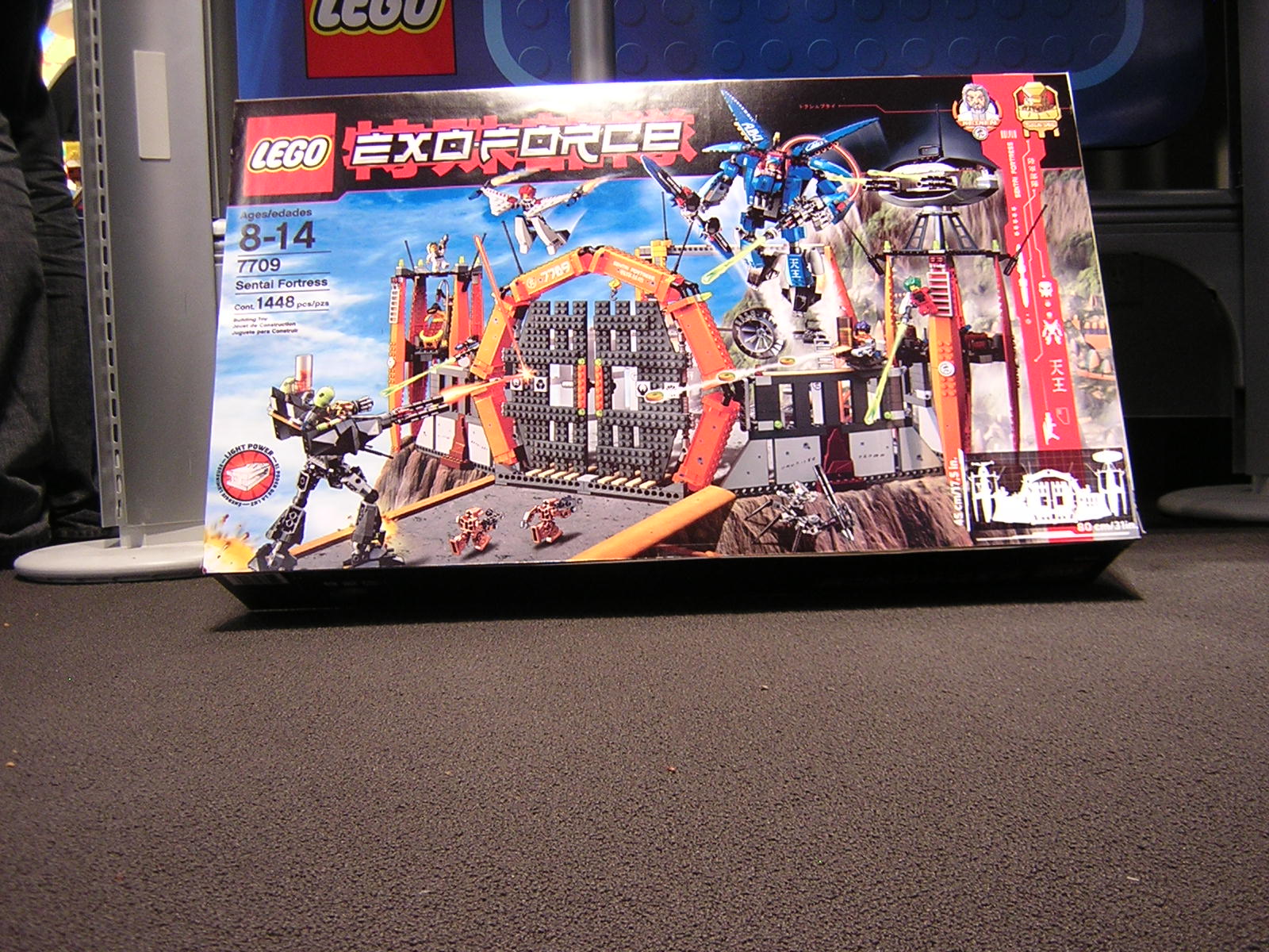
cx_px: 634
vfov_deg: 39.7
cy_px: 476
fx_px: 1320
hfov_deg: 51.4
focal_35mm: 36
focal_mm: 4.7
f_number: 2.6
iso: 210
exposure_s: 1/3.6
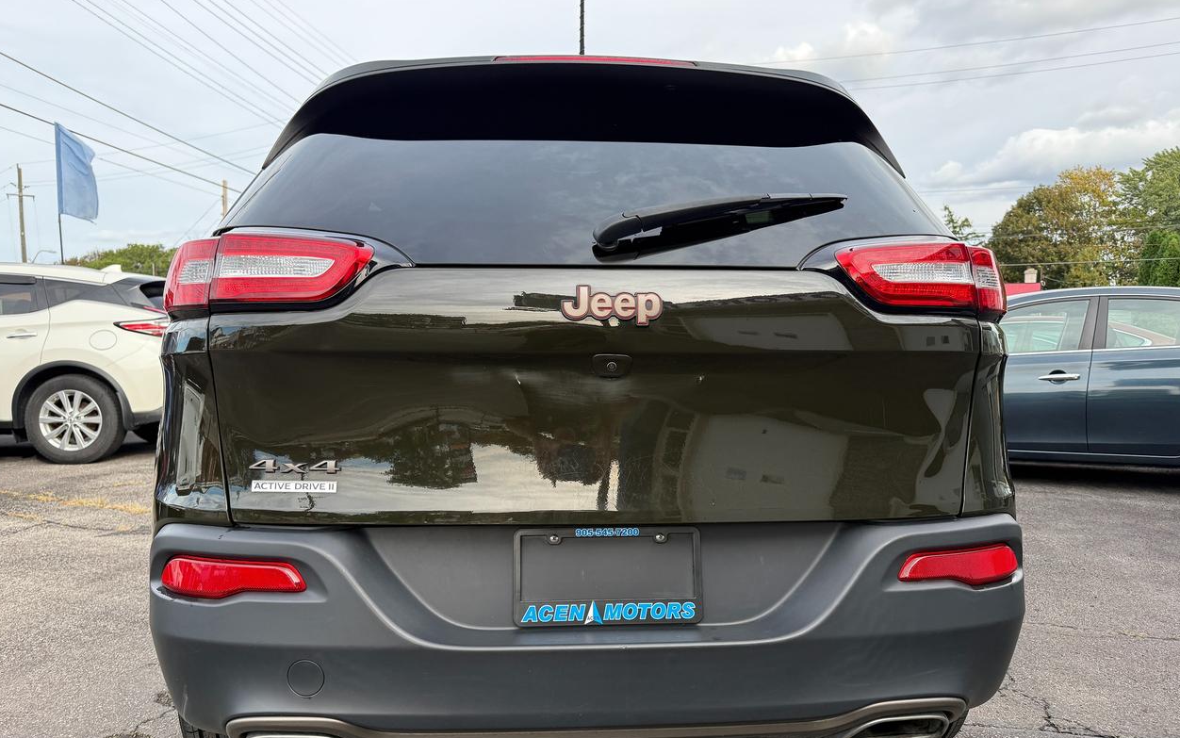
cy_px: 418
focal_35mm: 26
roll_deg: +0.4
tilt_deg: -4.3
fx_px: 836
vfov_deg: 47.5
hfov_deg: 70.4
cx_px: 596
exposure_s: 1/967
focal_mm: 6.76
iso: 100
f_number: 1.78
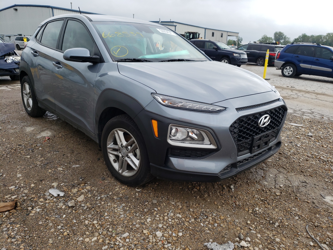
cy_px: 125
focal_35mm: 26
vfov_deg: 53.1
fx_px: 250
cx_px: 166
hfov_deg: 67.3
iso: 50
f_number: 1.5
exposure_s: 1/1667
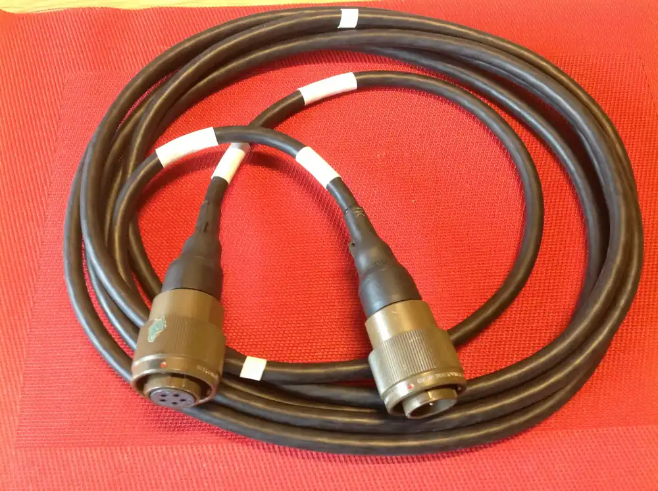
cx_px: 329
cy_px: 246
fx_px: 664
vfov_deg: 40.6
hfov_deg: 52.7
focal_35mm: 35
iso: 250
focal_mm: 4.28
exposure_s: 1/15
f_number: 2.4
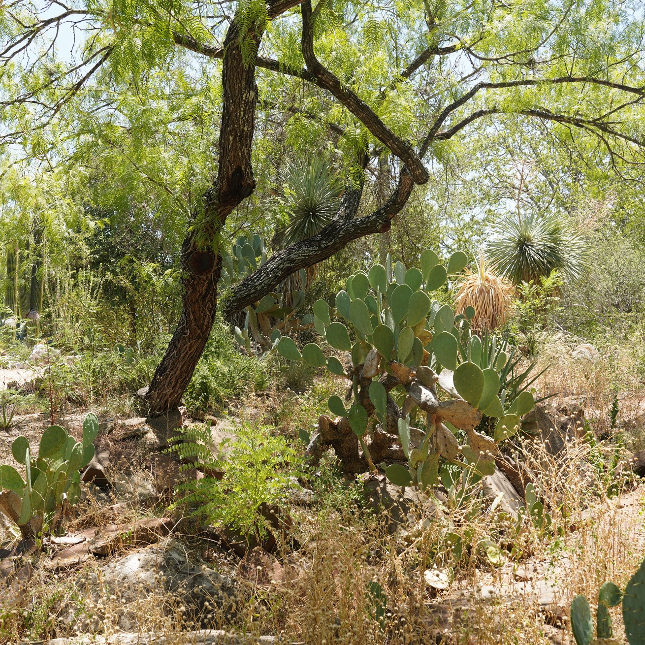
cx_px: 261
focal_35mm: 48
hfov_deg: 35.2
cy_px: 327
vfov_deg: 35.4
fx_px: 1012
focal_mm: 37
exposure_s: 1/60
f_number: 9
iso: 100
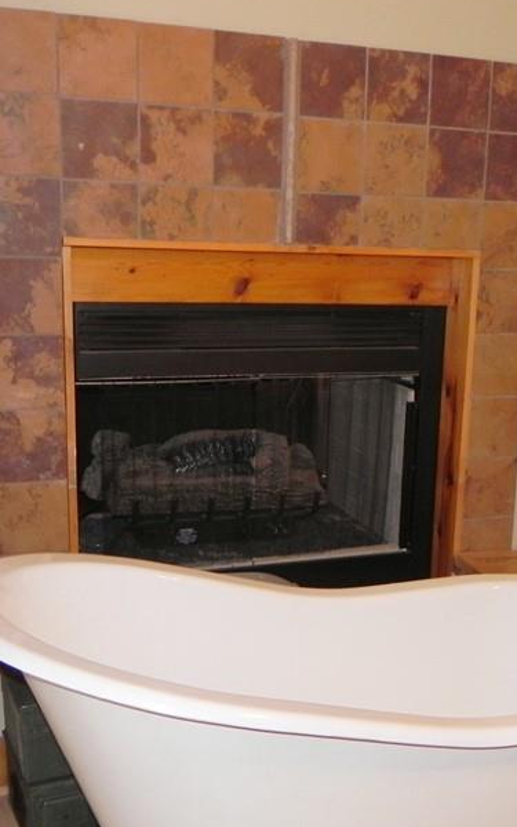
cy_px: 489
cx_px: 353
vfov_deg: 42.5
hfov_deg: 27.2
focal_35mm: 47
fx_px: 1060
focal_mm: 4.6
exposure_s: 1/30
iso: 200
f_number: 2.8
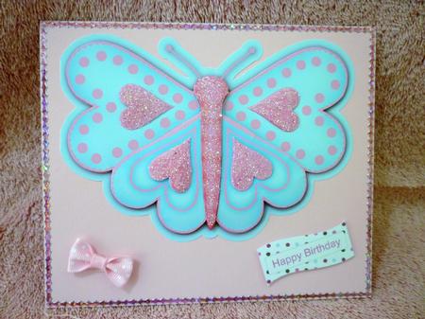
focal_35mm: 29
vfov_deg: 48.2
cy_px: 160
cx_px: 212
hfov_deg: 61.7
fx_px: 356
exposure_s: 1/20
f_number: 3.3
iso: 400
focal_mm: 5.2
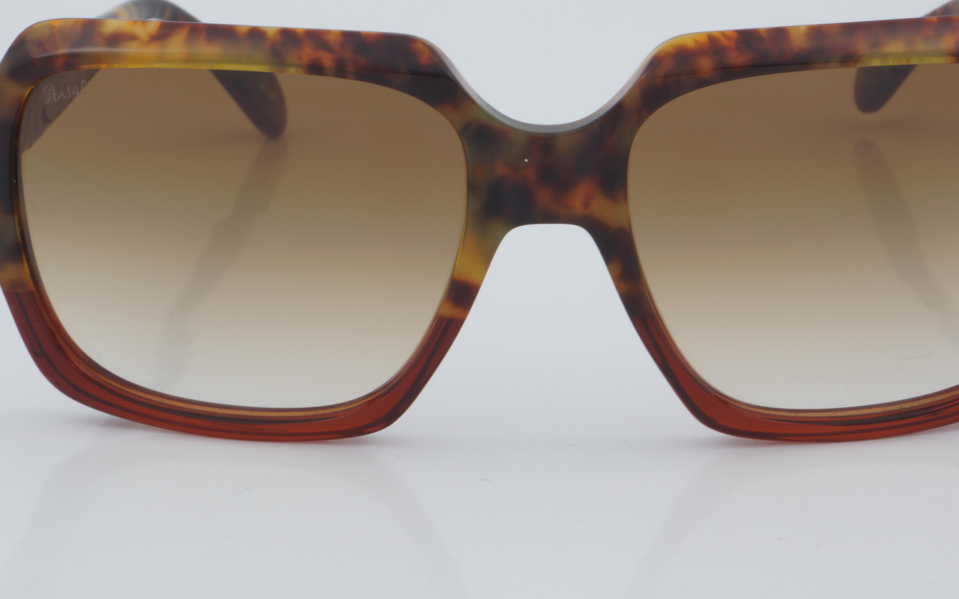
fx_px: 2919
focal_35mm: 112
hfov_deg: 18.7
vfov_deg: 11.7
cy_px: 230
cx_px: 541
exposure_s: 1/4
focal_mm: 55
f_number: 32
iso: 100
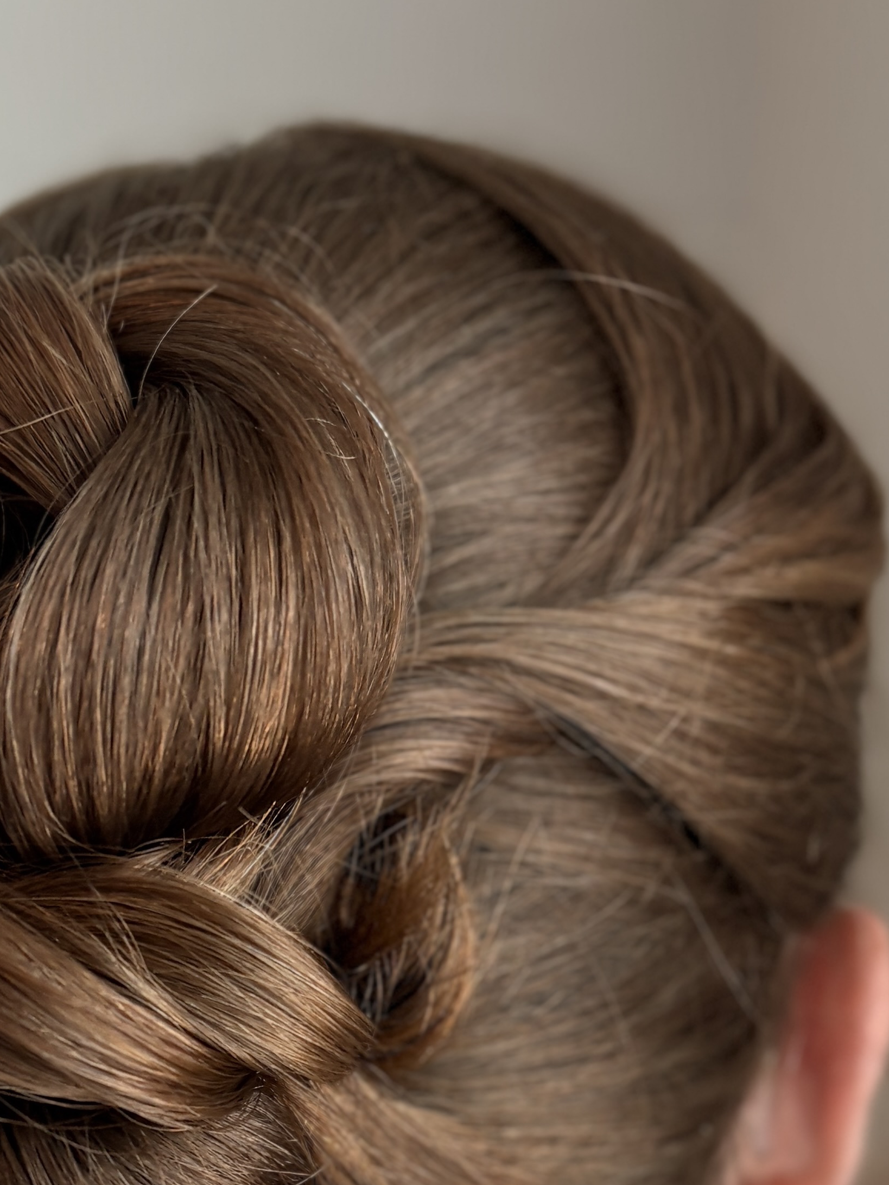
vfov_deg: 26.9
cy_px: 1206
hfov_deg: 21.6
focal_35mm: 68
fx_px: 2328
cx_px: 435
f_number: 1.6
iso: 80
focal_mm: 5.96
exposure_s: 1/120
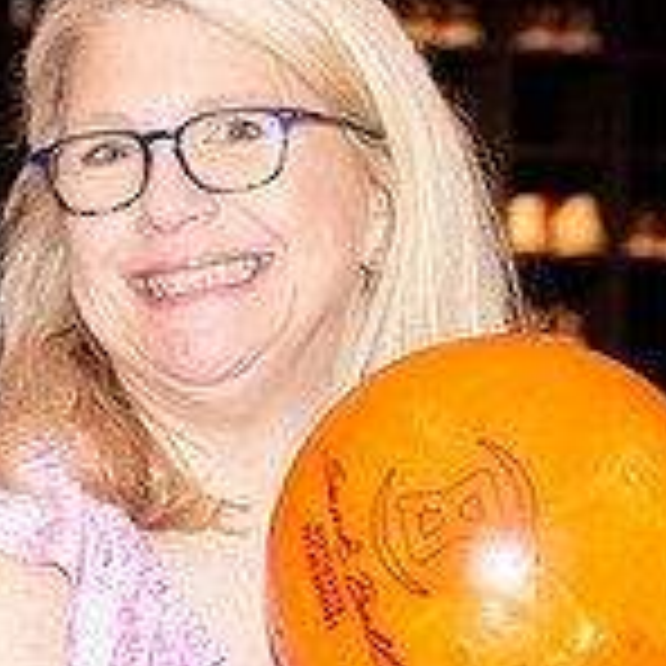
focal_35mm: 326
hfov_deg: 5.4
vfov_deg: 5.4
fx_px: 7096
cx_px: 220
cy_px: 610
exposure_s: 1/100
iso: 2000
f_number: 5.6
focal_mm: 79
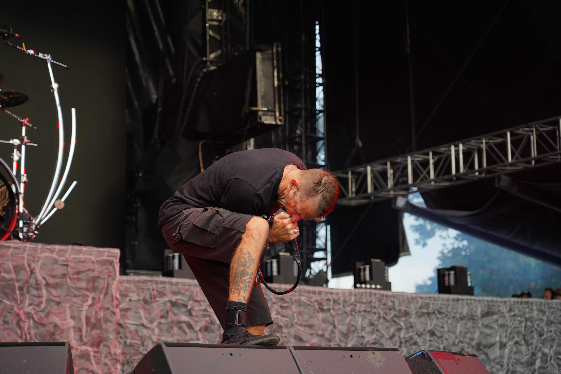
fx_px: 1215
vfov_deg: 17.5
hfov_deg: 26.0
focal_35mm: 78
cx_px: 280
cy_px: 187
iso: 160
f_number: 4
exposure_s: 1/80
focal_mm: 78
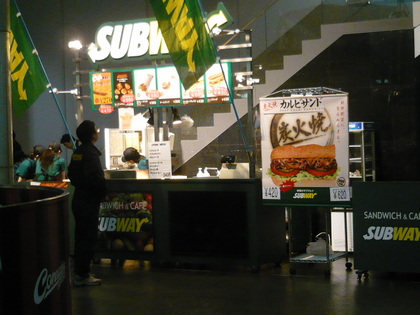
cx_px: 210
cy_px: 158
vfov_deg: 21.0
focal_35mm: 70
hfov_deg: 27.8
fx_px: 849
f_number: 3
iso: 400
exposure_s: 1/20
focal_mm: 7.2
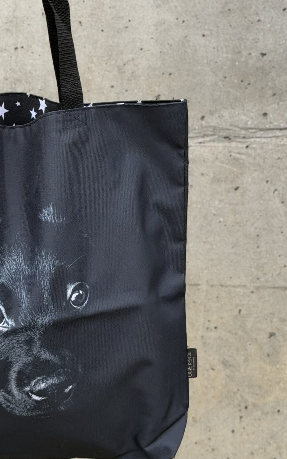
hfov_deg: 13.9
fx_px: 1164
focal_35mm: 93
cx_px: 17
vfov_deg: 22.3
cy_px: 201
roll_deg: +0.7
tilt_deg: -9.6
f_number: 1.78
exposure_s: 1/226
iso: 64
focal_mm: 6.76
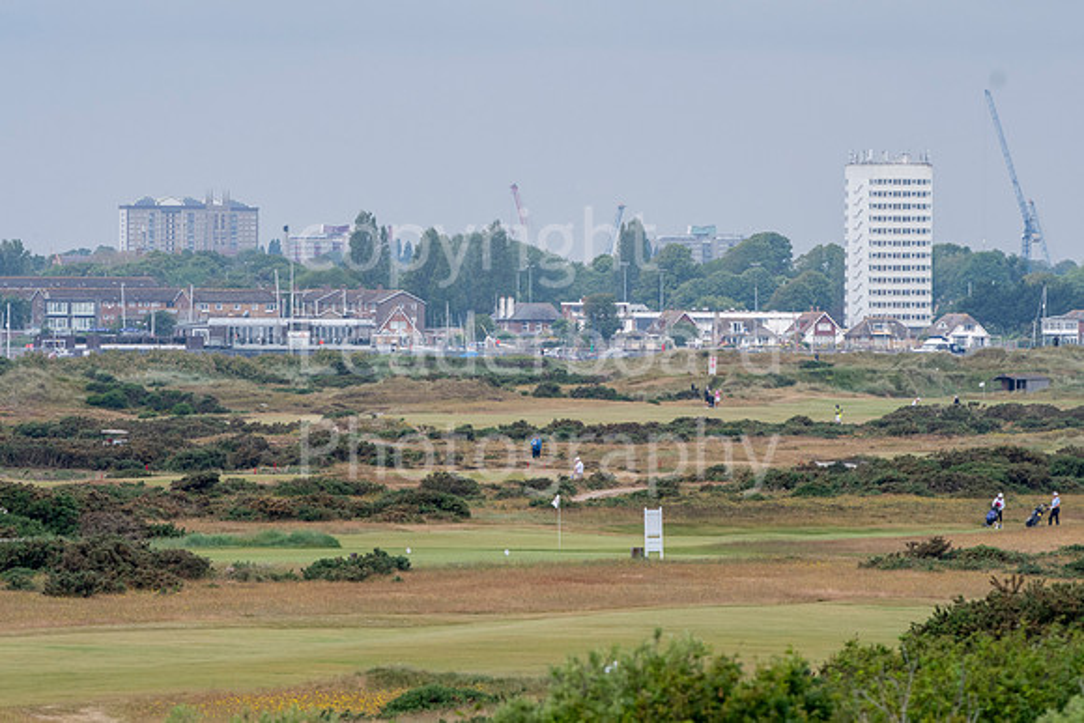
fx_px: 12197
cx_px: 542
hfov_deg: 5.1
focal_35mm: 405
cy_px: 362
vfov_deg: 3.4
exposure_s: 1/1250
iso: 640
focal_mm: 270
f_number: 7.1
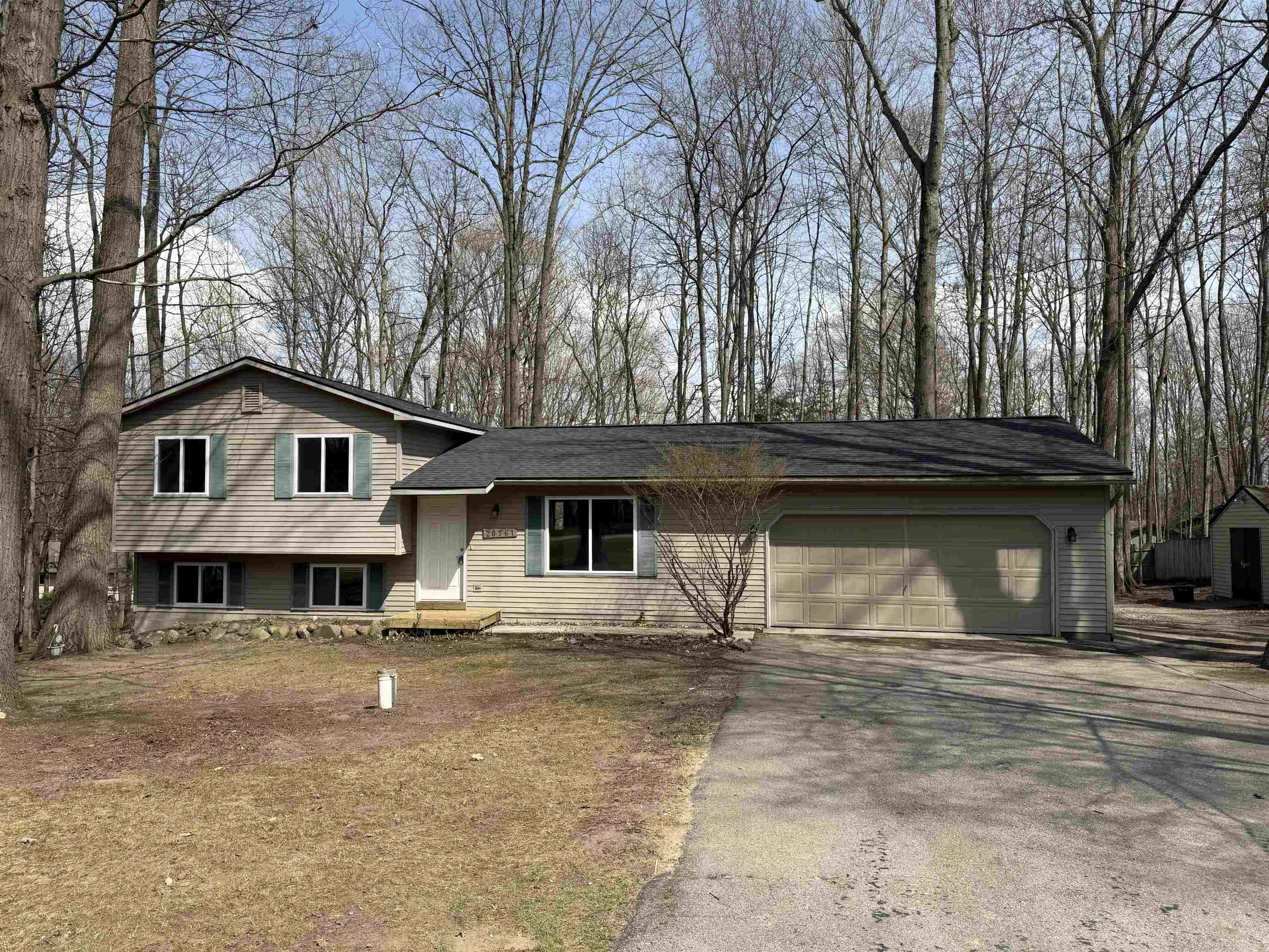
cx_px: 634
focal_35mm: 24
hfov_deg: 71.6
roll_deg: +0.0
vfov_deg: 56.8
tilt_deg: +0.7
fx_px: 880
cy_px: 476
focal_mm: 6.76
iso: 80
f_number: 1.78
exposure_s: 1/3425
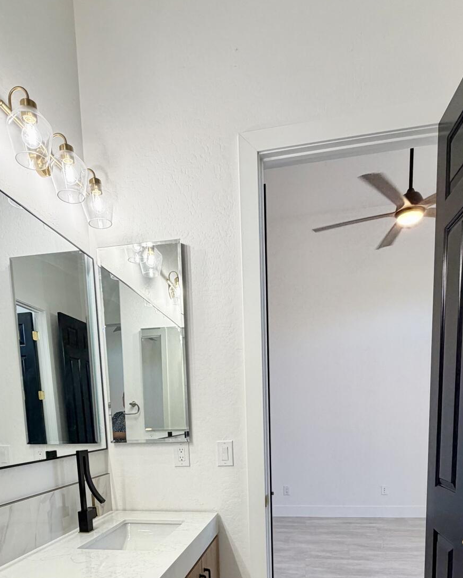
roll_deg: +2.0
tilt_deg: -8.3
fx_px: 428
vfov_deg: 61.2
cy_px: 480
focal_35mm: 25
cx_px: 224
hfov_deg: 56.8
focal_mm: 2.22
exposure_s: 1/120
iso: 100
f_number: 2.2
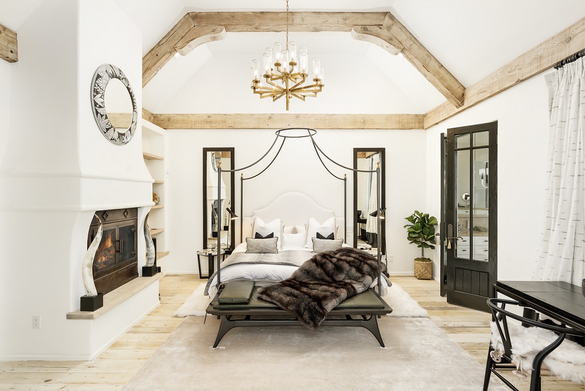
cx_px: 292
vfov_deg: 64.6
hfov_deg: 86.9
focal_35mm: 19
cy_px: 196
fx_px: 309
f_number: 7.1
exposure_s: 1/30
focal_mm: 19
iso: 400
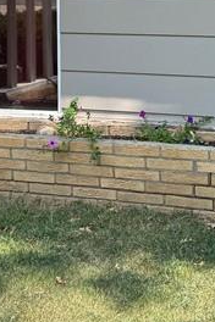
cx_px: 184
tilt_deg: -1.9
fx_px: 869
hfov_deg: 14.0
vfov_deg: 20.4
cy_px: 5
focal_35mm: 97
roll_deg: -0.1
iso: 80
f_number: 1.78
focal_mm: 6.76
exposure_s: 1/1770
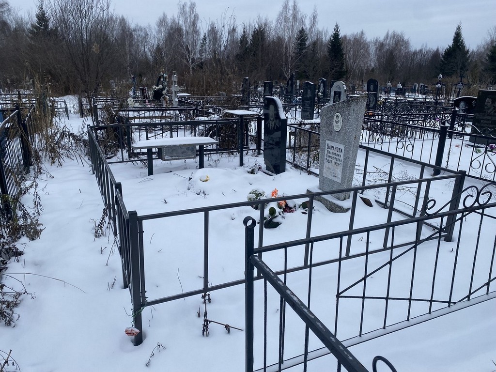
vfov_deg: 53.1
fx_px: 373
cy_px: 186
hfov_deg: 67.3
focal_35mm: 26
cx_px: 248
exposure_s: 1/662
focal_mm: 4.25
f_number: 1.8
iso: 32
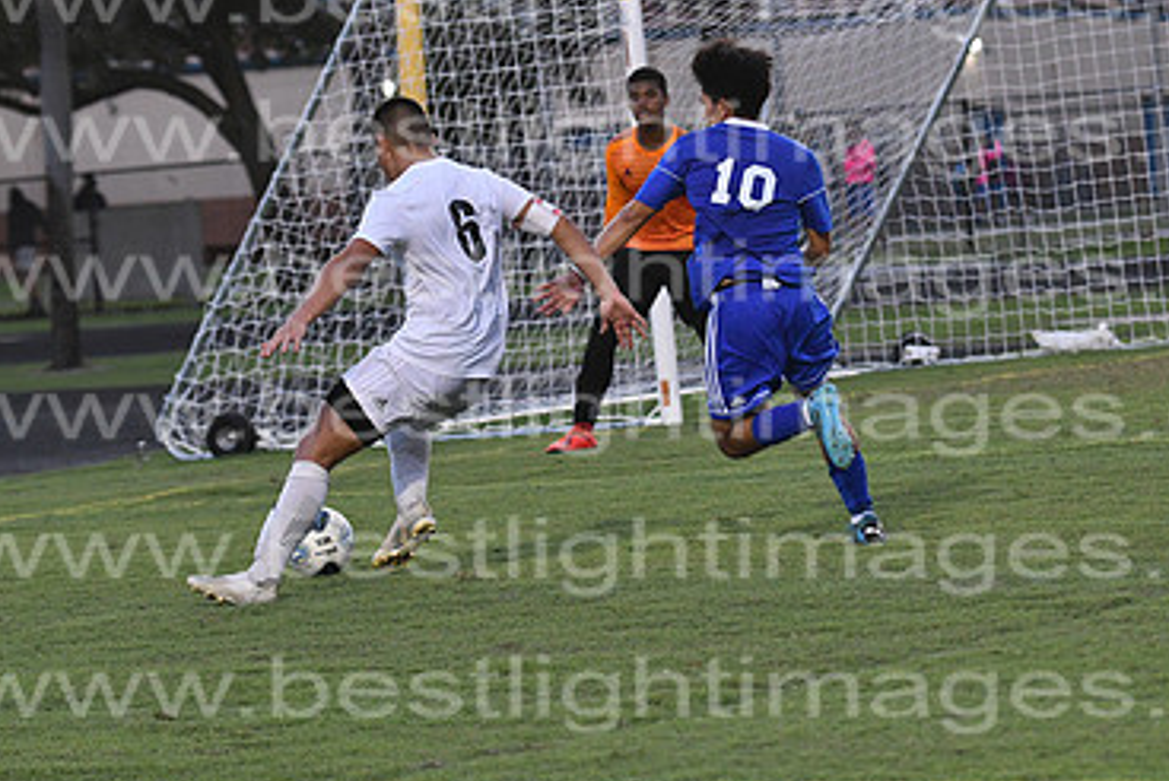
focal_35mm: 201
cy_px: 348
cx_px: 683
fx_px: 6525
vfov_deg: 6.9
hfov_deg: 10.2
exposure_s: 1/800
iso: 1600
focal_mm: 85
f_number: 3.2
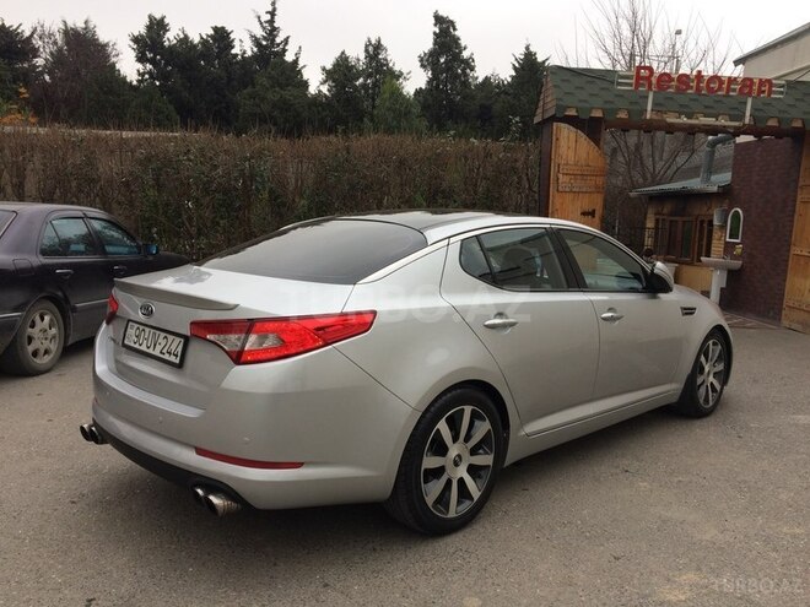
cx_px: 405
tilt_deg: -9.7
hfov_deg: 61.7
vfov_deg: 48.2
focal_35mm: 29
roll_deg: -2.6
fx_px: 679
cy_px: 304
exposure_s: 1/145
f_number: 2.2
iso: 32
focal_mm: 4.15
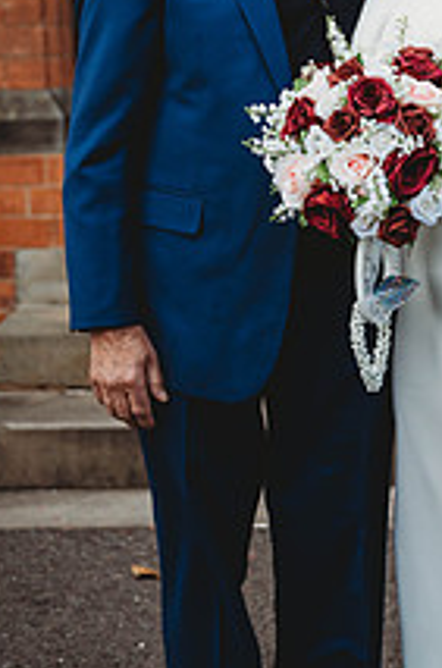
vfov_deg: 18.7
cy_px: 107
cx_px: 350
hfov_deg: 12.6
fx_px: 1999
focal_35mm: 108
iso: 100
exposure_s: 1/640
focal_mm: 51
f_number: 2.8
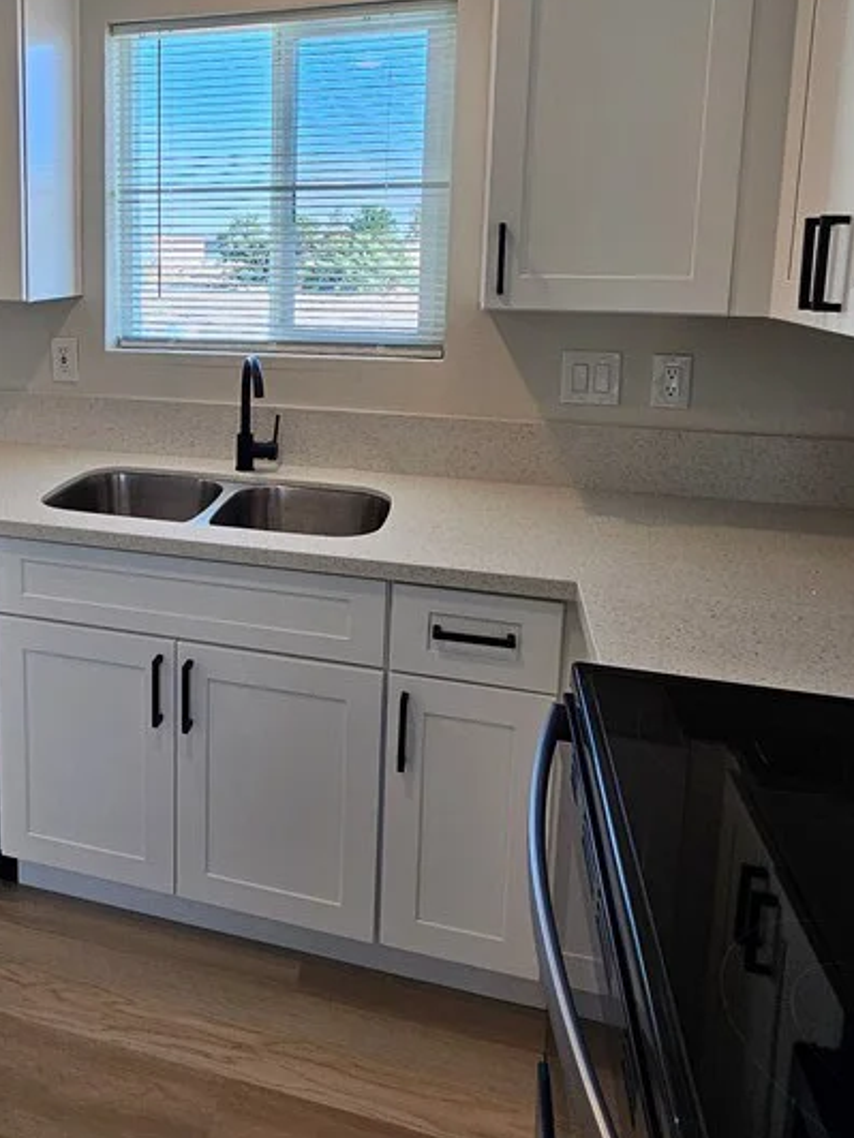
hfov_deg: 51.9
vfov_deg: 67.1
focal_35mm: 25
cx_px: 190
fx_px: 822
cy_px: 362
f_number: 2.2
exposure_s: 1/120
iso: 64
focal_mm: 2.2
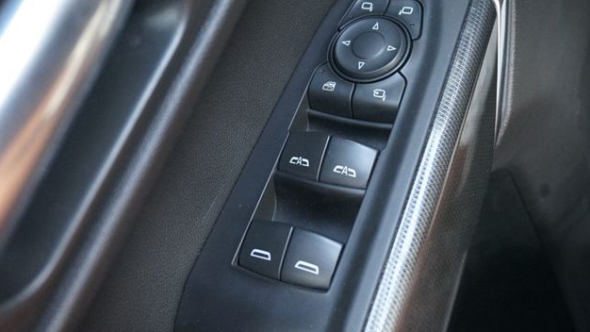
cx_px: 292
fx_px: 728
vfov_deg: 25.6
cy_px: 133
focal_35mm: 47
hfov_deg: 44.1
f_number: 4.5
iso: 2000
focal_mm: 29
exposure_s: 1/60
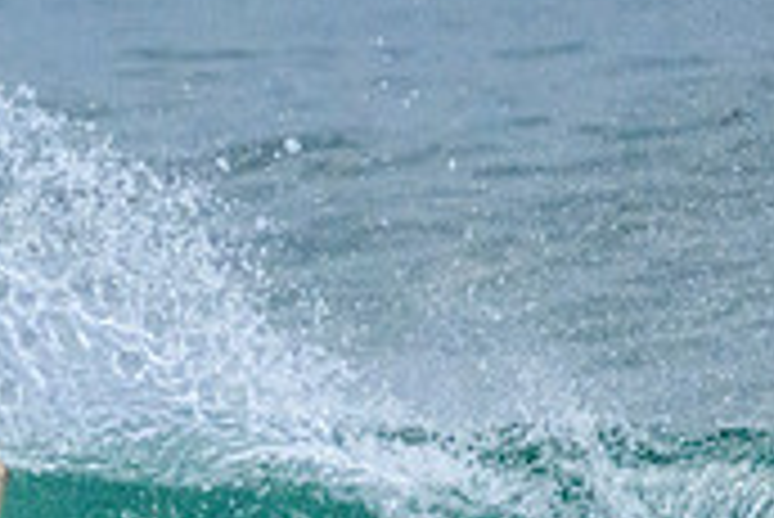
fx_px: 79593
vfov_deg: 0.4
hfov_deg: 0.6
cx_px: -382
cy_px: 790
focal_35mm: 3699
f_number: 11
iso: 4500
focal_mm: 800
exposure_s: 1/2000
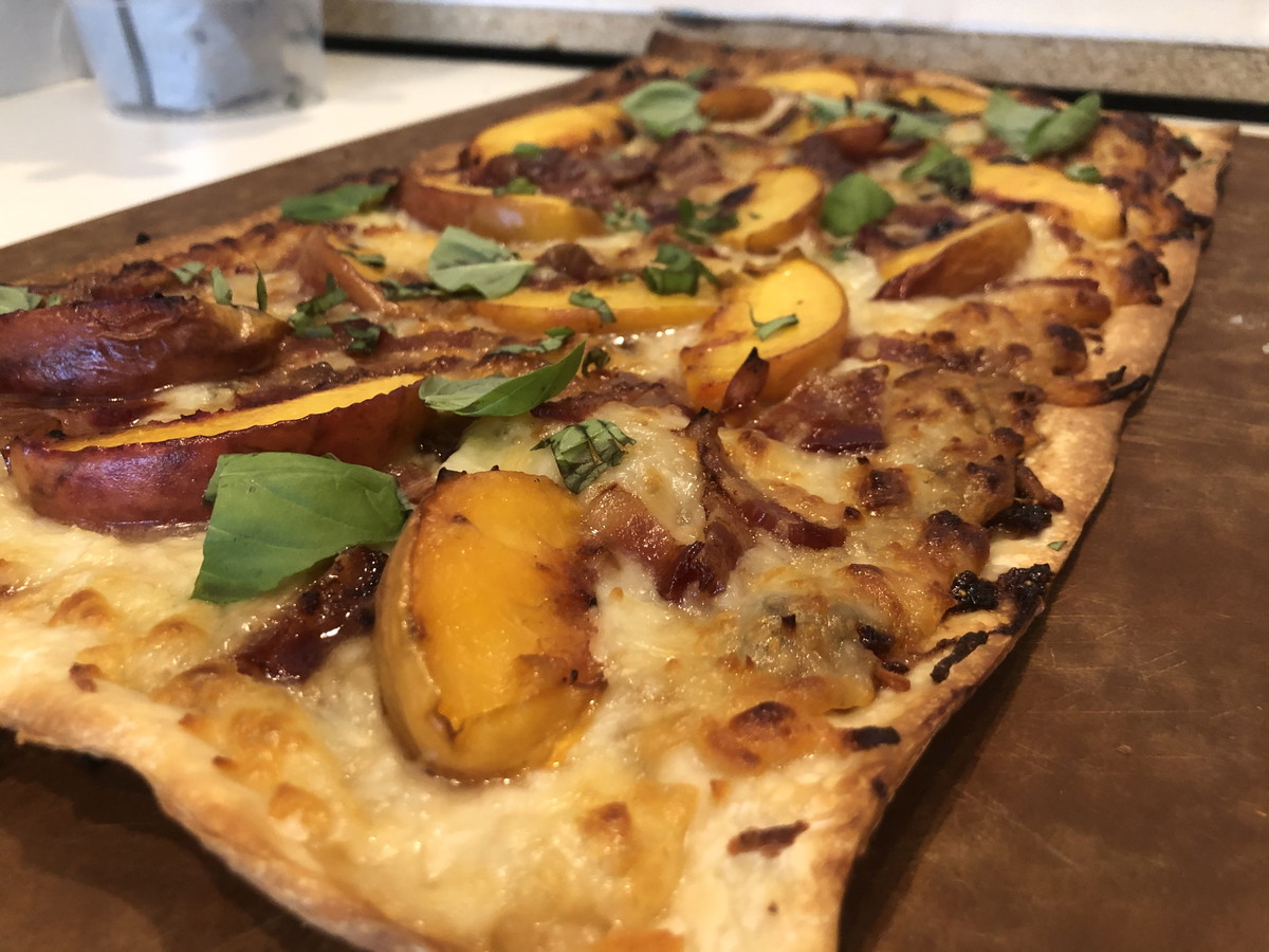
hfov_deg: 63.4
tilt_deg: -32.6
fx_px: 1026
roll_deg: +2.5
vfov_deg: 49.7
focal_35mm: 28
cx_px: 634
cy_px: 476
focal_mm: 4
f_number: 1.8
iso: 80
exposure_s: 1/15
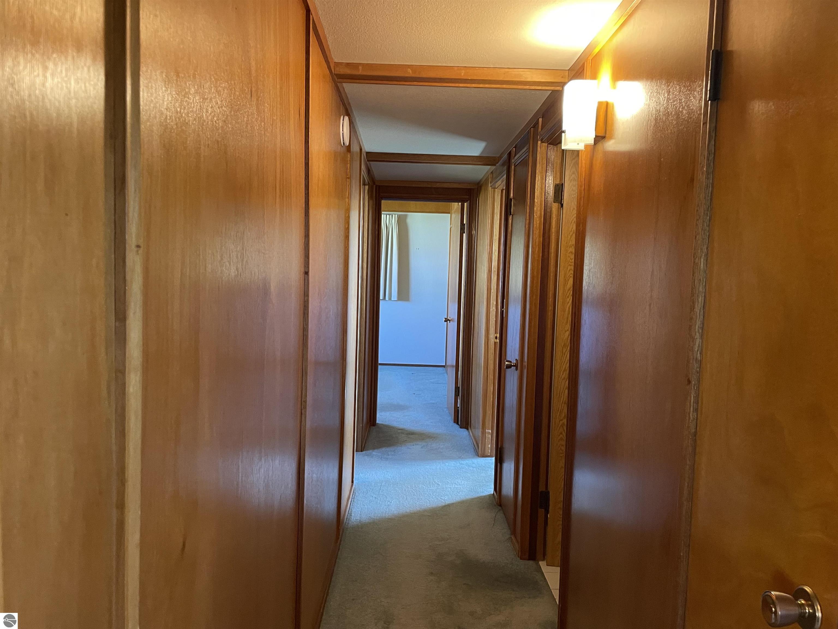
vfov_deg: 53.1
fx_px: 629
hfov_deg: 67.3
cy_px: 314
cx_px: 419
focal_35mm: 26
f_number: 1.6
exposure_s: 1/60
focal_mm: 4.2
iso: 400
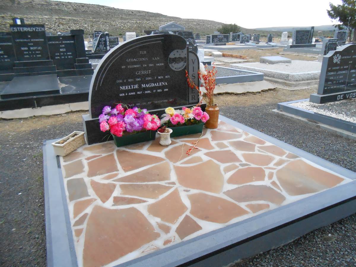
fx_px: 267
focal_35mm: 26
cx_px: 178
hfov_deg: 67.3
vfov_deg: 53.1
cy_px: 134
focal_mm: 4.6
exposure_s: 1/200
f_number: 3.5
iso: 400
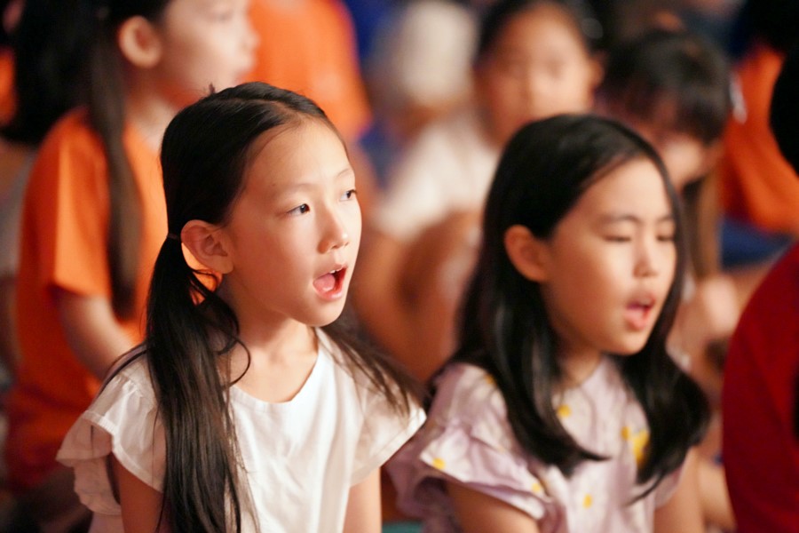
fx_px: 4239
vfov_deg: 7.2
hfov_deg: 10.8
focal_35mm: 191
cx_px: 400
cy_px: 266
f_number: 2.8
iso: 12800
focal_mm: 191
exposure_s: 1/25
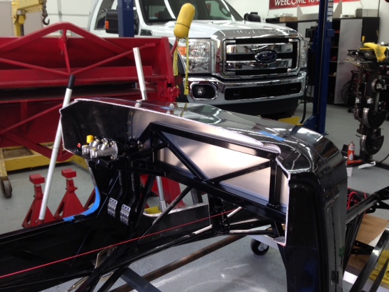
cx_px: 197
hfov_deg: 49.0
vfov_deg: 37.7
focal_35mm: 38
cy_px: 137
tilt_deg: -14.4
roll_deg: +1.2
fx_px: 427
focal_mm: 4.12
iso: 50
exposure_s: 1/60
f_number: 2.4
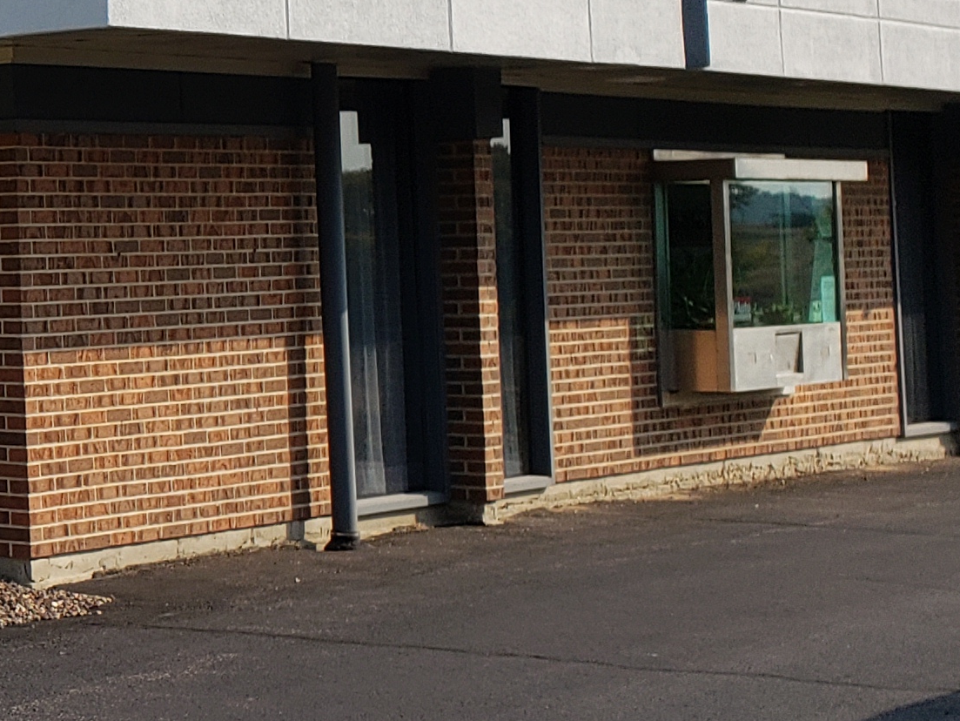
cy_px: 214
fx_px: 2635
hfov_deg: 17.1
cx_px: -740
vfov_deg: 15.5
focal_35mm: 95
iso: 50
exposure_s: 1/1312
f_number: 2.4
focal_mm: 4.3
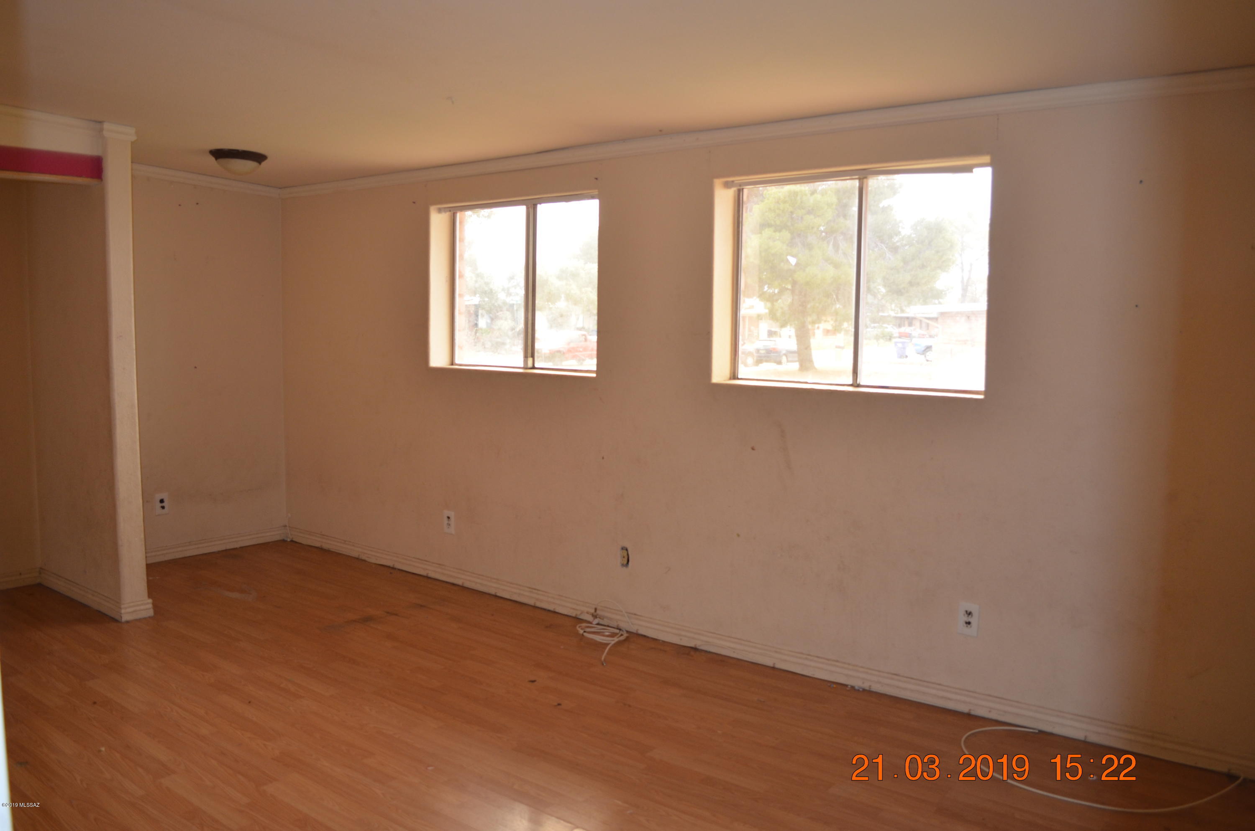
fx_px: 939
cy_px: 416
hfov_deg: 67.5
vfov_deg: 47.7
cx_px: 628
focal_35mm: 27
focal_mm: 18
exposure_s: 1/60
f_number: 3.5
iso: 400
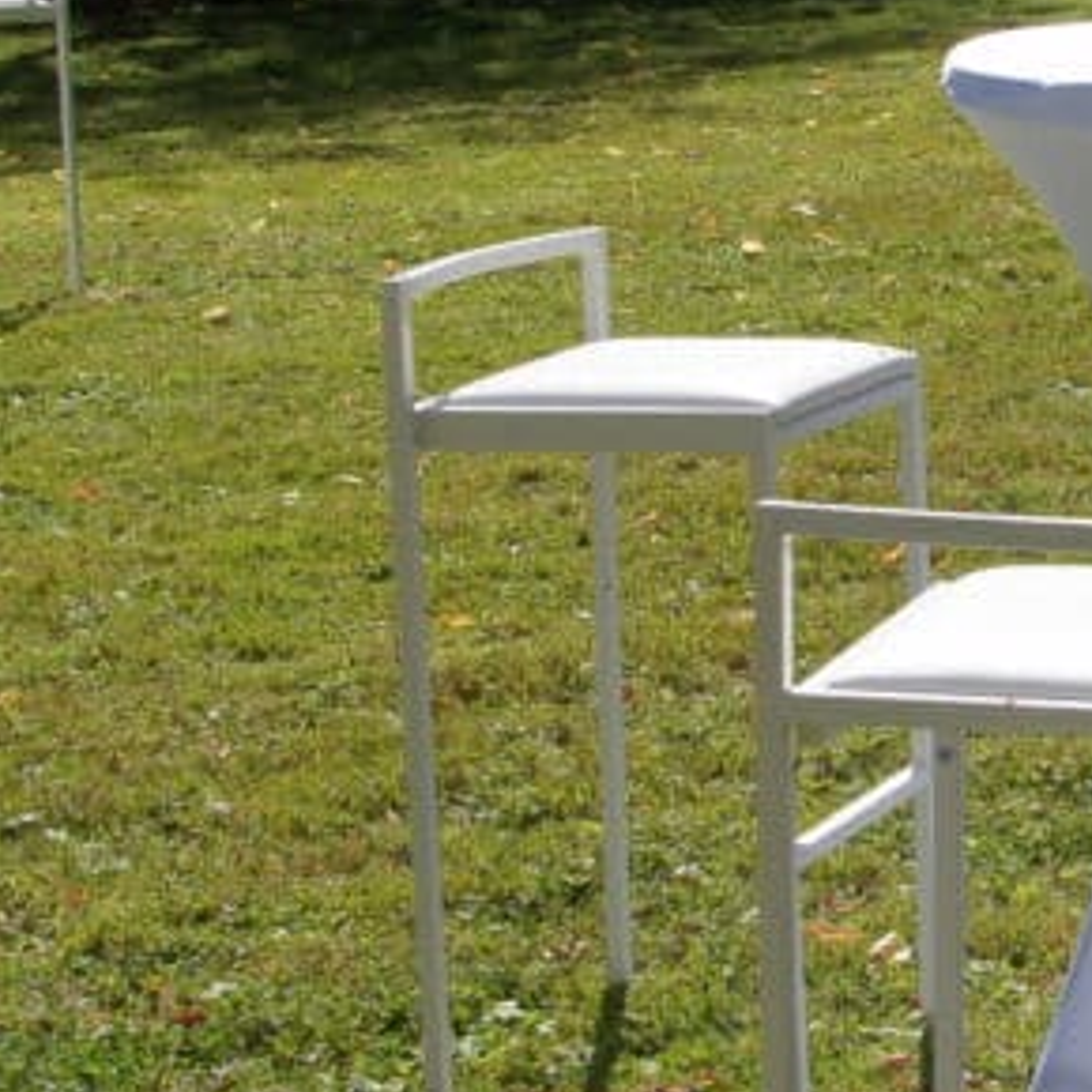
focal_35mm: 99
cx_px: 1438
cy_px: 409
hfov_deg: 16.6
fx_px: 3533
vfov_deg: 17.5
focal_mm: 22
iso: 100
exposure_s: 1/160
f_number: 8
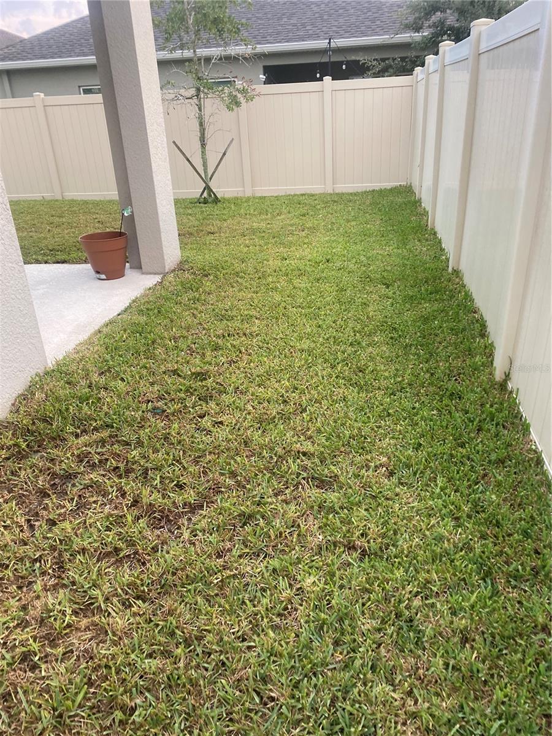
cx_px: 276
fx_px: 553
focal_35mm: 26
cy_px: 368
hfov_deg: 53.1
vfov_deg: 67.3
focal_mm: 4.25
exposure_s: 1/122
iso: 80
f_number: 1.8
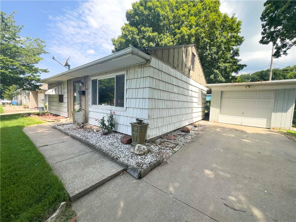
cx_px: 148
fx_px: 120
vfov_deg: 85.7
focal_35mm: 14
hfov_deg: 102.1
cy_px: 111
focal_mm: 2.22
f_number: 2.2
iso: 40
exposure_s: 1/750
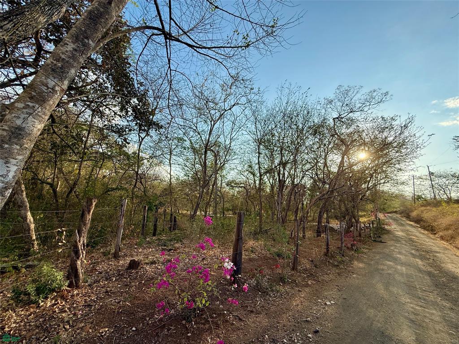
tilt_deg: +9.8
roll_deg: -4.4
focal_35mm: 14
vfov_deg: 85.7
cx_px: 230
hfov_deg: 102.1
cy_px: 172
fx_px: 186
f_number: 2.2
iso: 50
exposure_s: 1/1312
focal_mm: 2.22
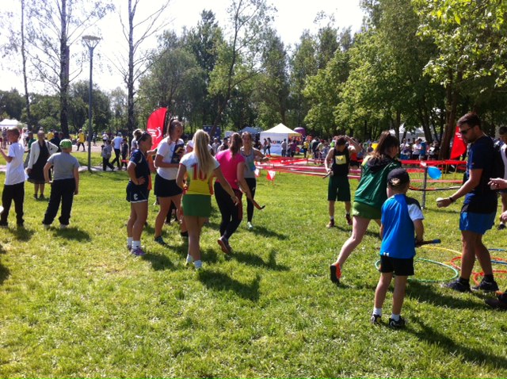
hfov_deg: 52.7
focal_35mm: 35
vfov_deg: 40.6
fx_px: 512
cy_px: 190
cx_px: 254
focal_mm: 3.85
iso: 80
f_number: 2.8
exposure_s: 1/736
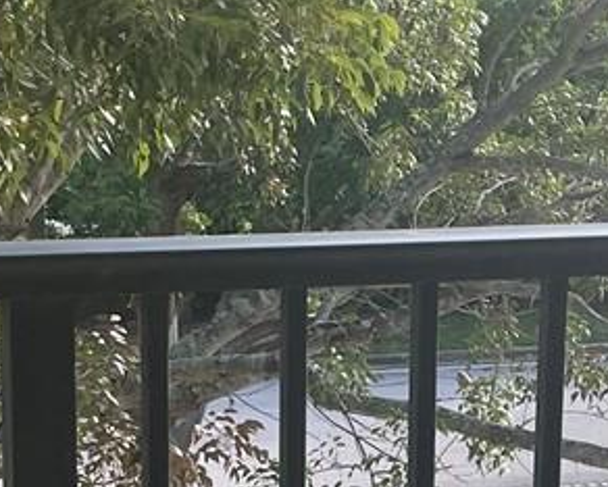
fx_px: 2503
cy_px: 475
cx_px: 435
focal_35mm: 139
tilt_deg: -15.5
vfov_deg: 11.0
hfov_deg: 13.8
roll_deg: -1.9
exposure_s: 1/341
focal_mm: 4.2
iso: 32
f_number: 1.6
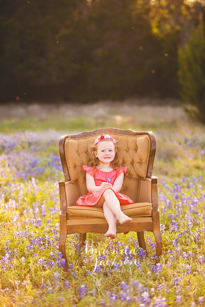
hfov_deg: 11.2
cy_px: 154
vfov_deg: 16.8
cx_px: 102
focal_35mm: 122
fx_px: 1041
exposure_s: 1/1000
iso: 200
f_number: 2.8
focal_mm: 122
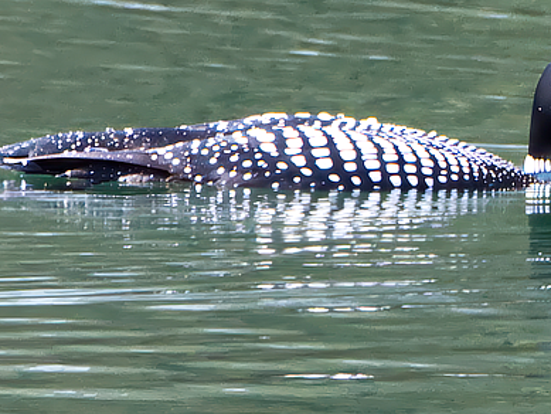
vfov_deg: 0.7
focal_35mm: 2223
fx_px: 35396
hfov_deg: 0.9
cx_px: 324
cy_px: 90
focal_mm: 500
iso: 1100
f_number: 7.1
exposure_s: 1/1000
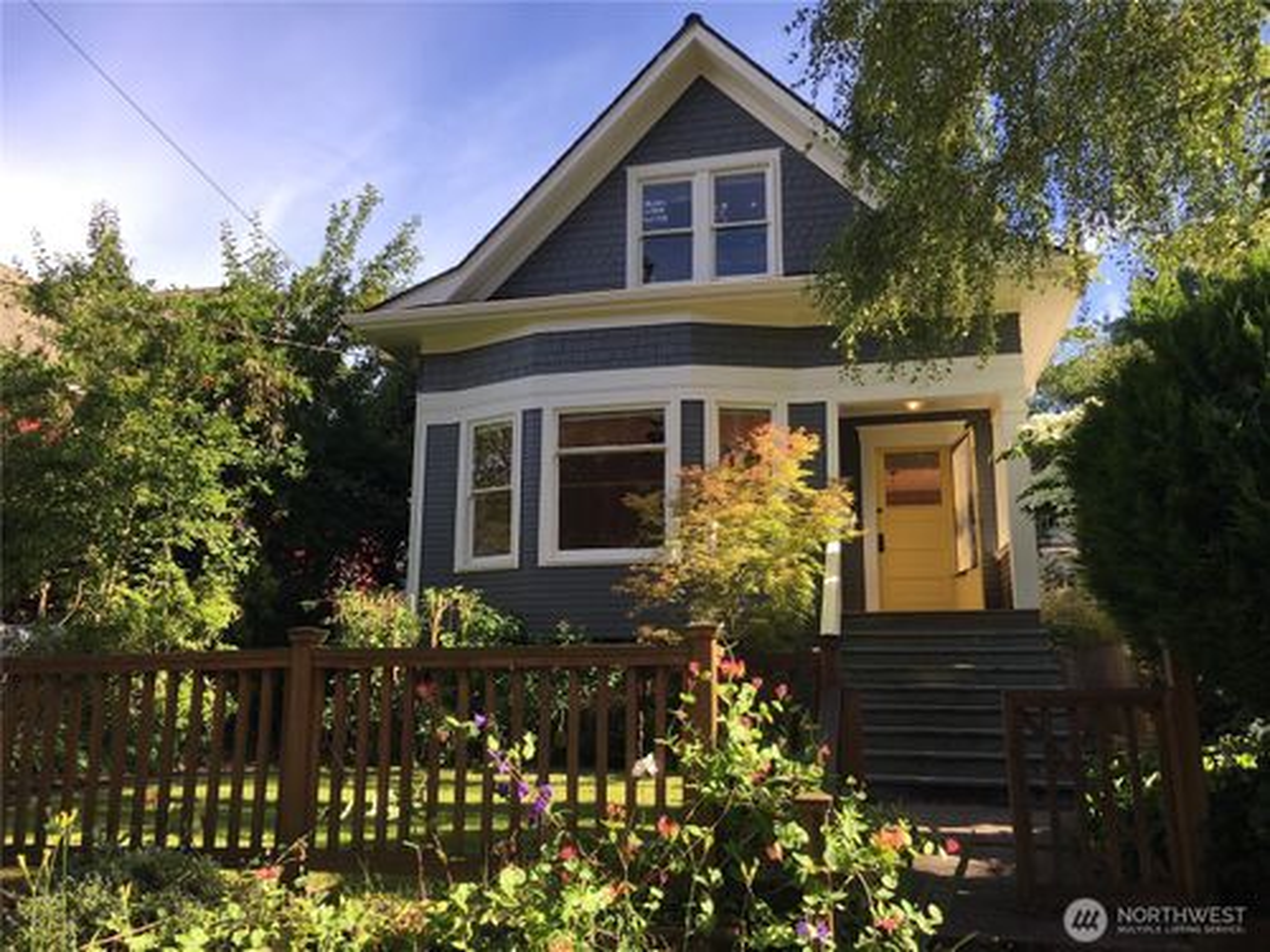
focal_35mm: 29
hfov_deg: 61.7
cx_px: 635
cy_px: 476
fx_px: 1064
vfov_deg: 48.2
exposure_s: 1/463
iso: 25
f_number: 2.2
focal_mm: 4.15
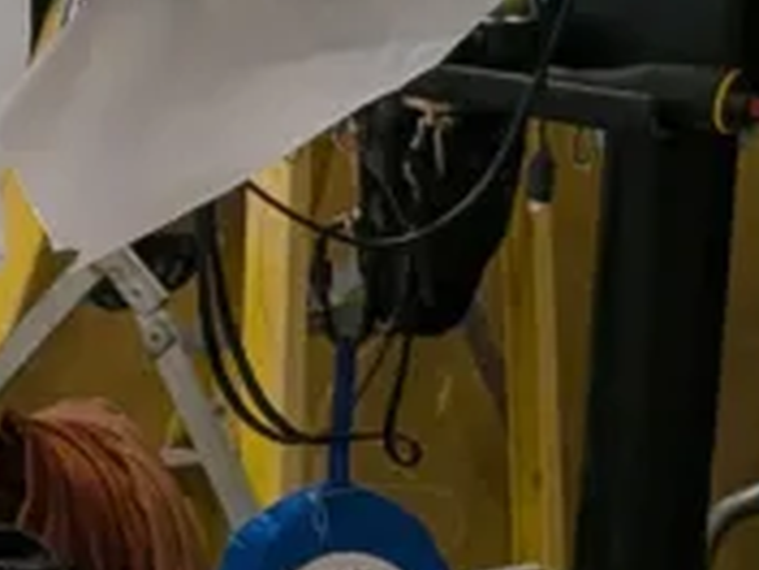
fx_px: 3070
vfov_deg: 10.5
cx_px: -910
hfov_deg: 12.0
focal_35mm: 140
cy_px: -4
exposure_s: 1/100
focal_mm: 4.53
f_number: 1.7
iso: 40
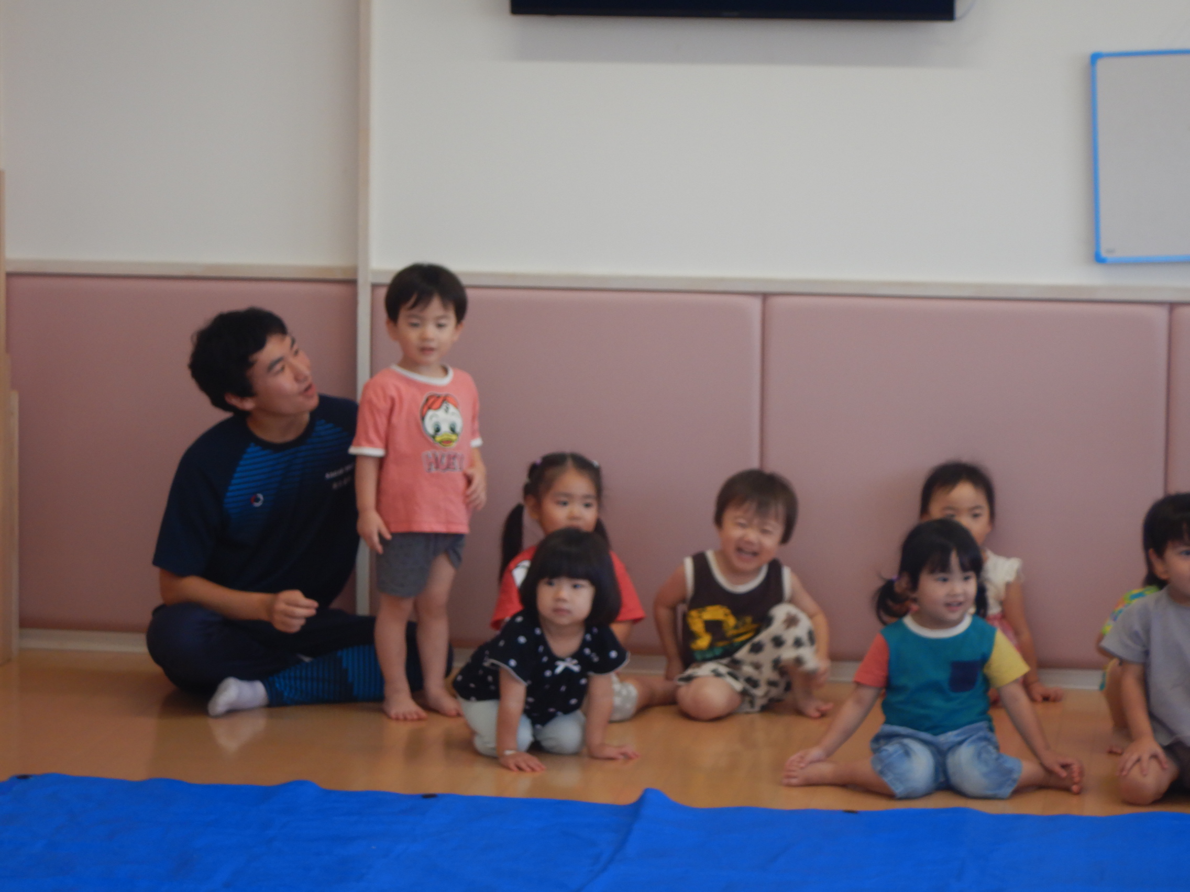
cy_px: 446
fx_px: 4125
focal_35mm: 120
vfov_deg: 12.3
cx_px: 595
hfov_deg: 16.4
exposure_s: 1/30
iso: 180
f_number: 4.9
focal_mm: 21.5
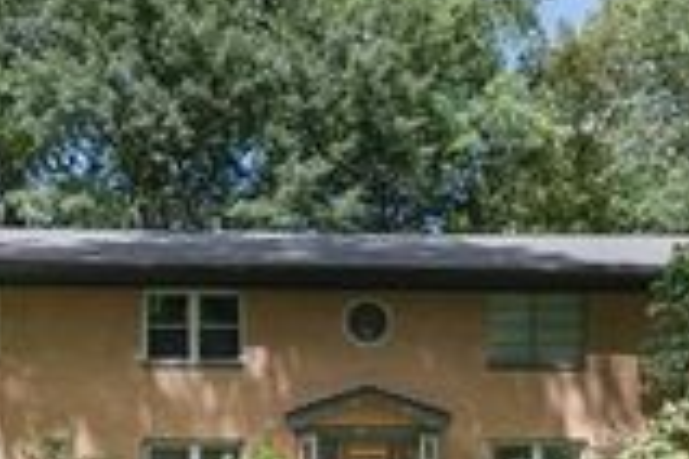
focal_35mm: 44
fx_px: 842
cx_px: 386
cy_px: 444
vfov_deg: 28.8
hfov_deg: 44.4
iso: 400
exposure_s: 1/50
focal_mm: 14
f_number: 8
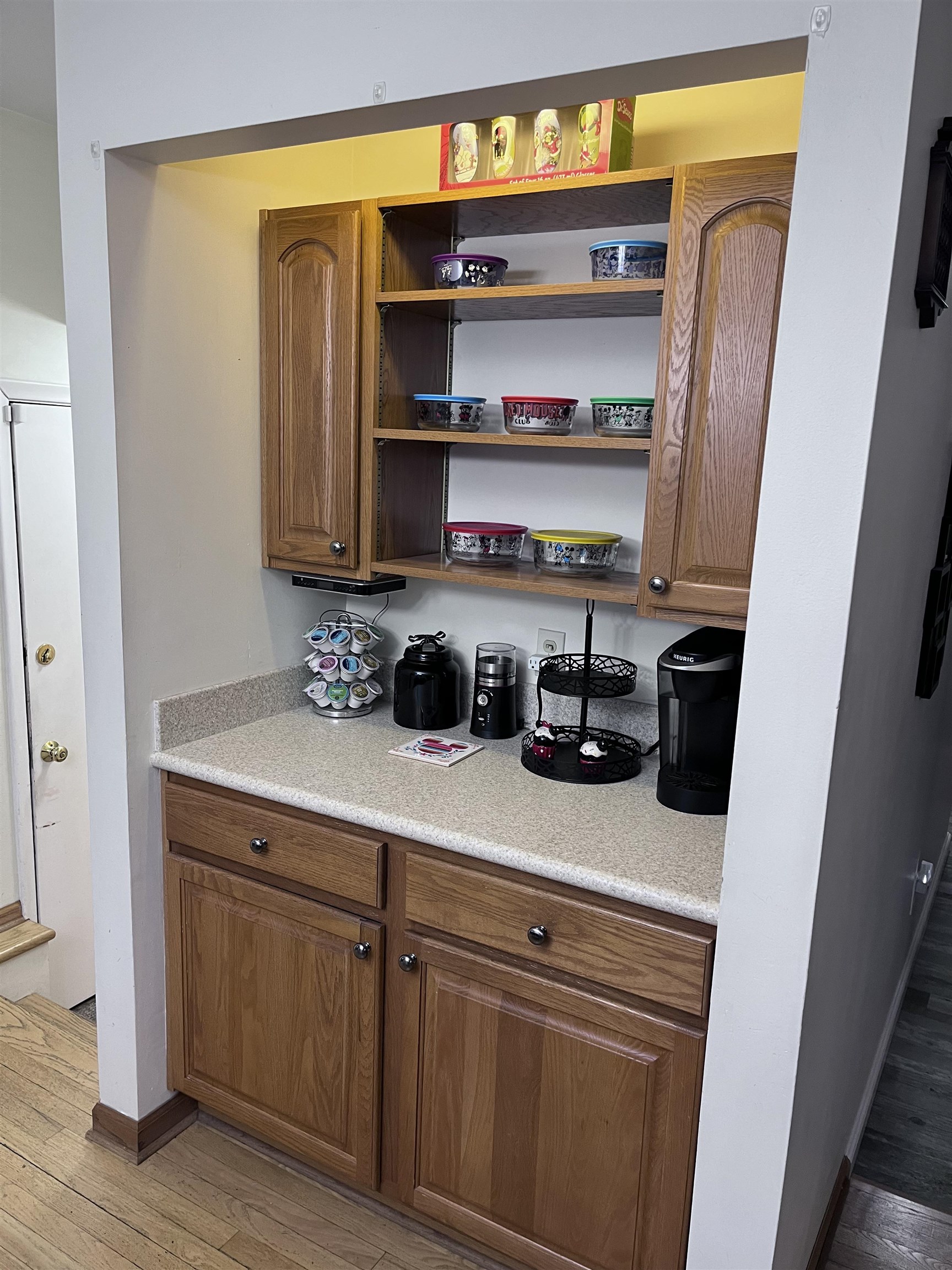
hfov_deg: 53.1
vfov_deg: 67.3
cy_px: 635
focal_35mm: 26
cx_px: 476
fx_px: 953
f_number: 1.6
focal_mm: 5.1
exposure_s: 1/60
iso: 125
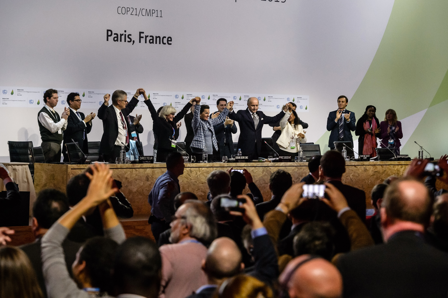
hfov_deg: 18.3
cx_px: 224
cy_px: 149
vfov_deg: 12.2
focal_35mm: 112
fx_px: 1393
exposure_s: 1/500
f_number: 4.5
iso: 4000
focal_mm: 112
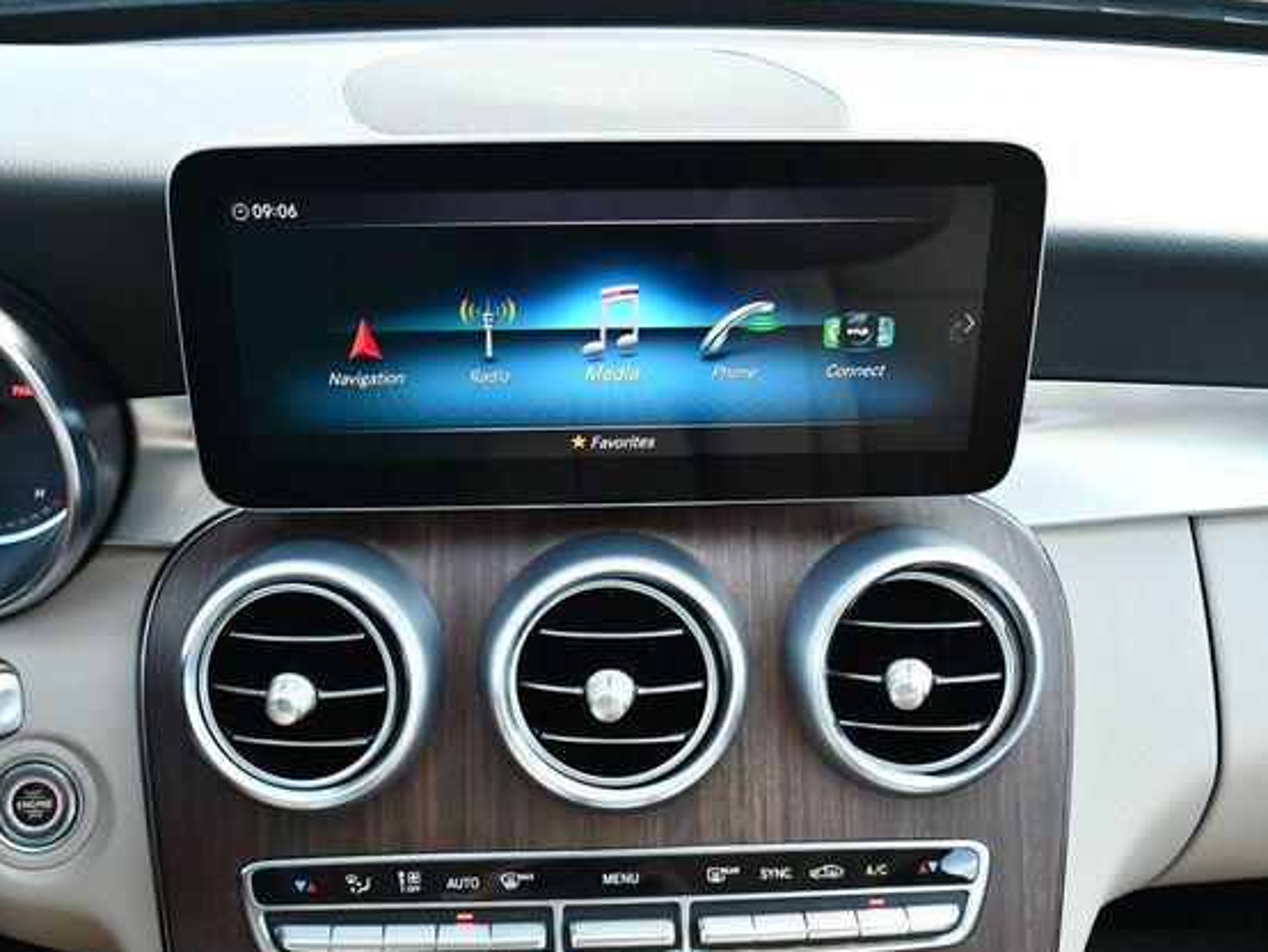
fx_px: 1466
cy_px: 485
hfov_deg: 46.8
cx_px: 602
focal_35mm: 40
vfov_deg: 36.0
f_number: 3.5
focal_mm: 18
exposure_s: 1/200
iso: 800
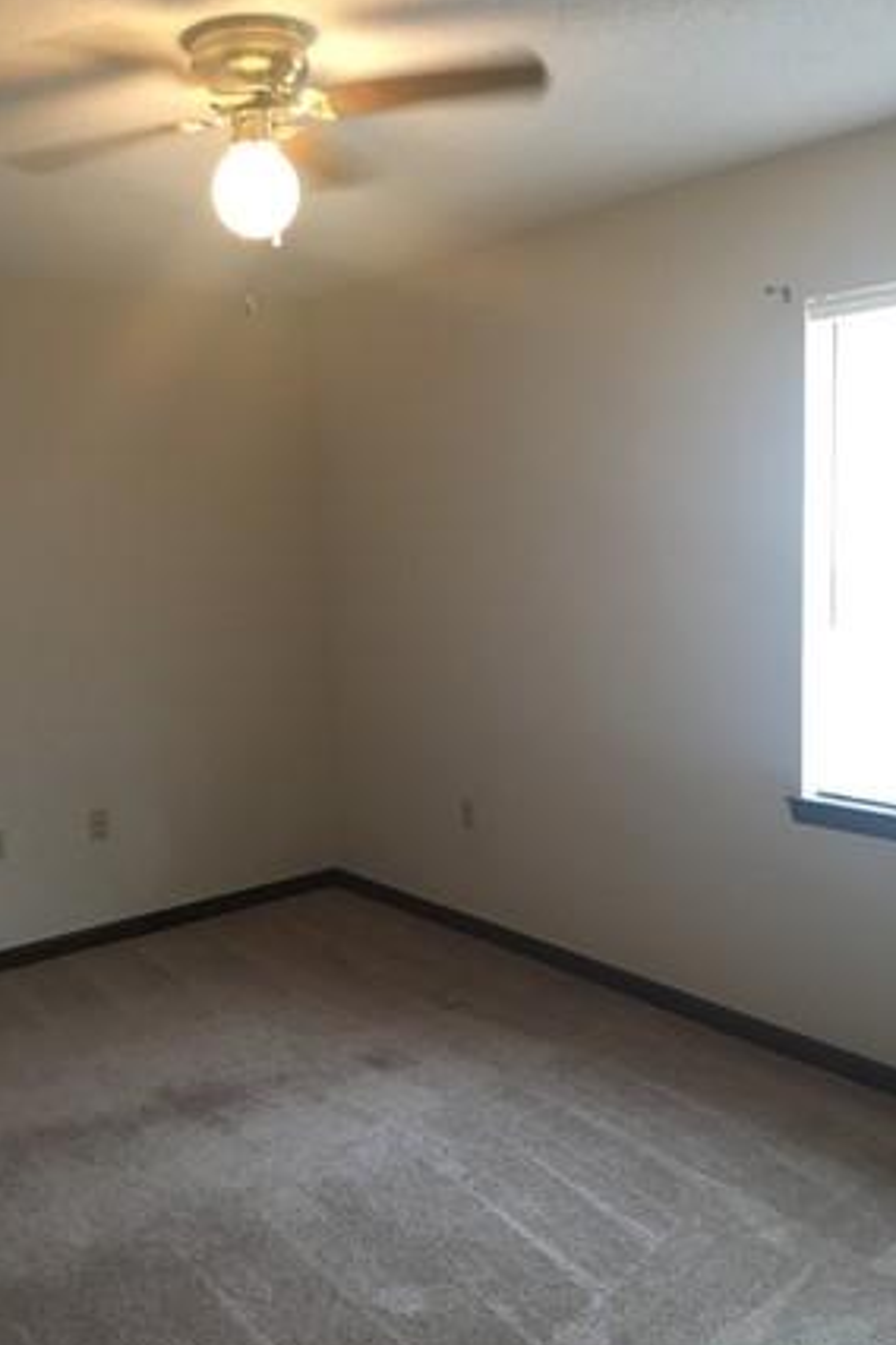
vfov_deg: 55.7
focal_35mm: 34
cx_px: 334
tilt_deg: -8.3
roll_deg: +3.2
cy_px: 732
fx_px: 1269
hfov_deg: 38.6
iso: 100
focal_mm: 4.15
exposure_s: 1/15
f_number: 2.2
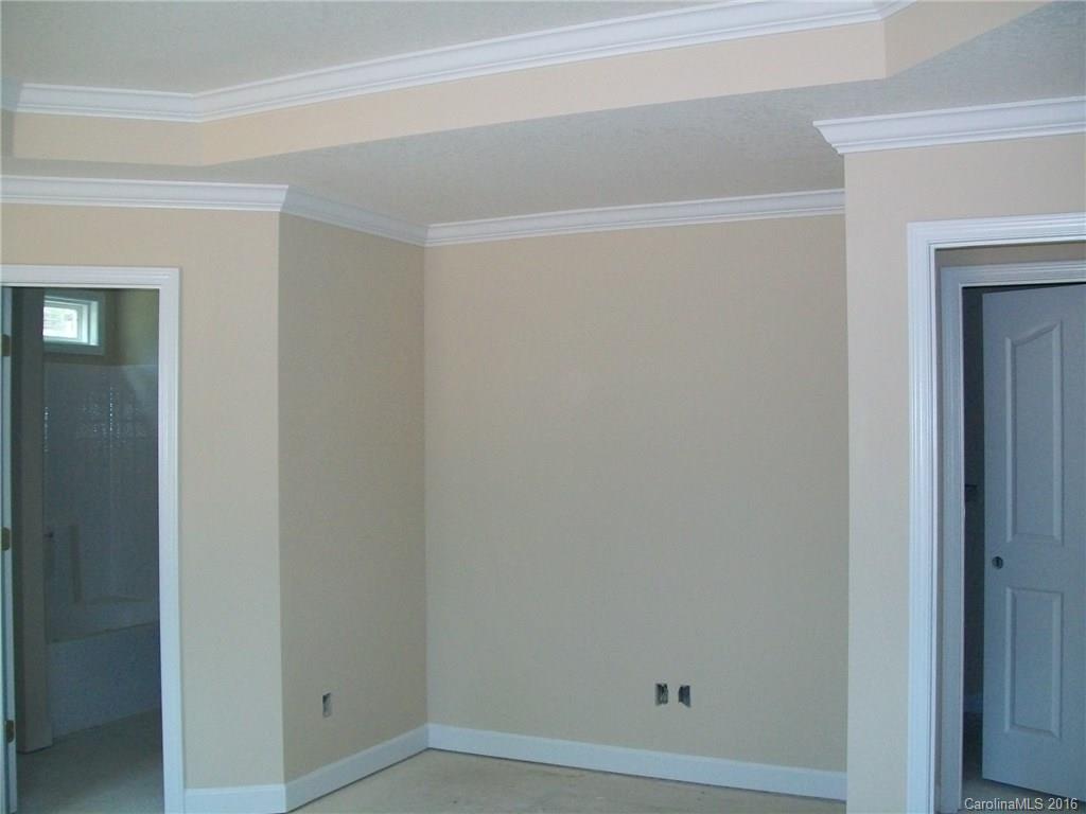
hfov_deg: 51.4
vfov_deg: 39.7
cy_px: 407
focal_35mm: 36
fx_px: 1129
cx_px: 543
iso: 160
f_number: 2.7
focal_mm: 6
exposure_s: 1/60
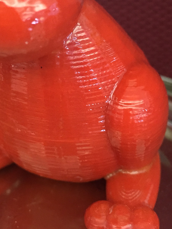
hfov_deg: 18.8
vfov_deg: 24.7
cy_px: 48
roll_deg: +1.6
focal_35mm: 78
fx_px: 517
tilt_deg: -23.2
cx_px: 46
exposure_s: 1/24
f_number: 2.2
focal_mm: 4.15
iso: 250
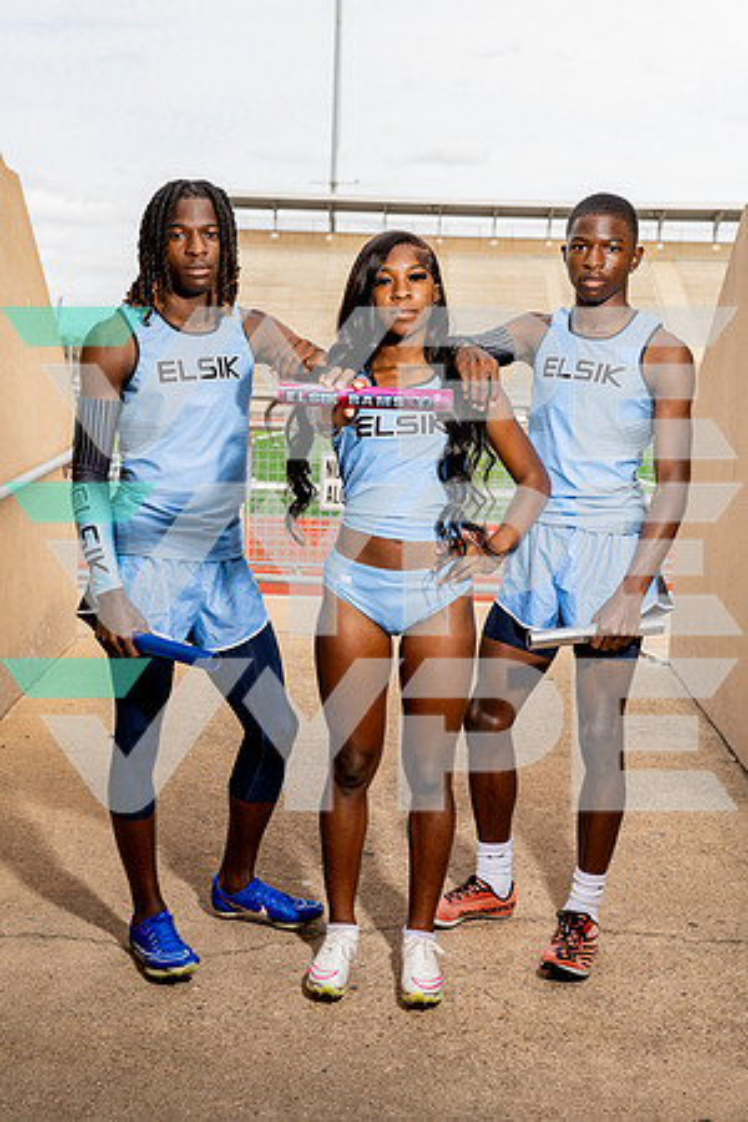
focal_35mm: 52
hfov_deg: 26.0
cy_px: 561
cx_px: 374
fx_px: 1621
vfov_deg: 38.2
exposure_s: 1/250
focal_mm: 52
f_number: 6.3
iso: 160
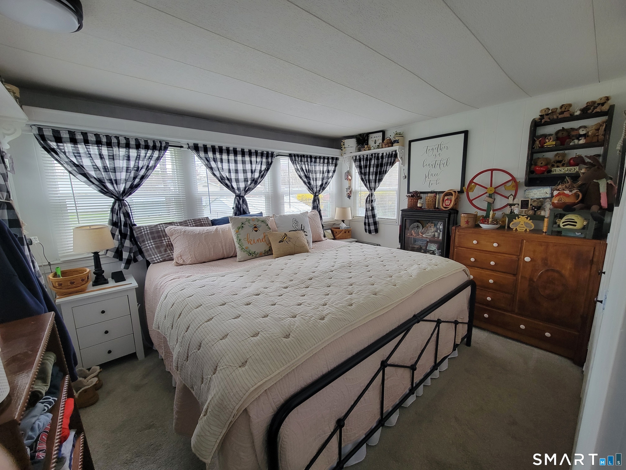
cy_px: 235
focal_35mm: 13
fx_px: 235
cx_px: 313
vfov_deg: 89.9
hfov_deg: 106.2
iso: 200
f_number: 2.2
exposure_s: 1/60
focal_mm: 2.2
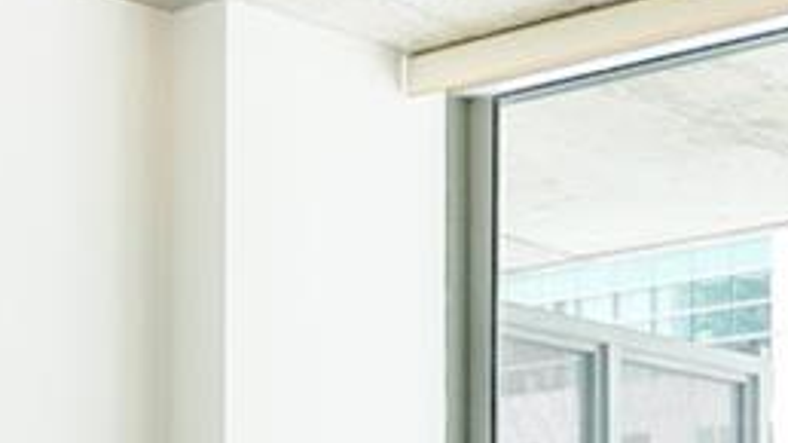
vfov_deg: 11.1
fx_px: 2173
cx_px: 516
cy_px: 706
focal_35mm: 104
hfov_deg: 20.5
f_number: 4
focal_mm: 16
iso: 100
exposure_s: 1/160
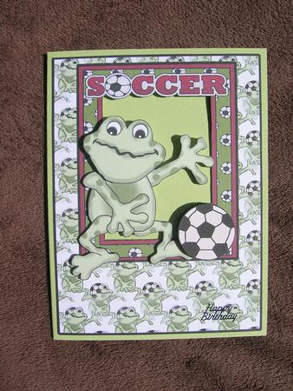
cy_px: 196
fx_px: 395
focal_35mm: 35
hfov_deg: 40.7
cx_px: 146
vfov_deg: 52.6
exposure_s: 1/862
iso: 50
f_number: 4.8
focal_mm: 5.4
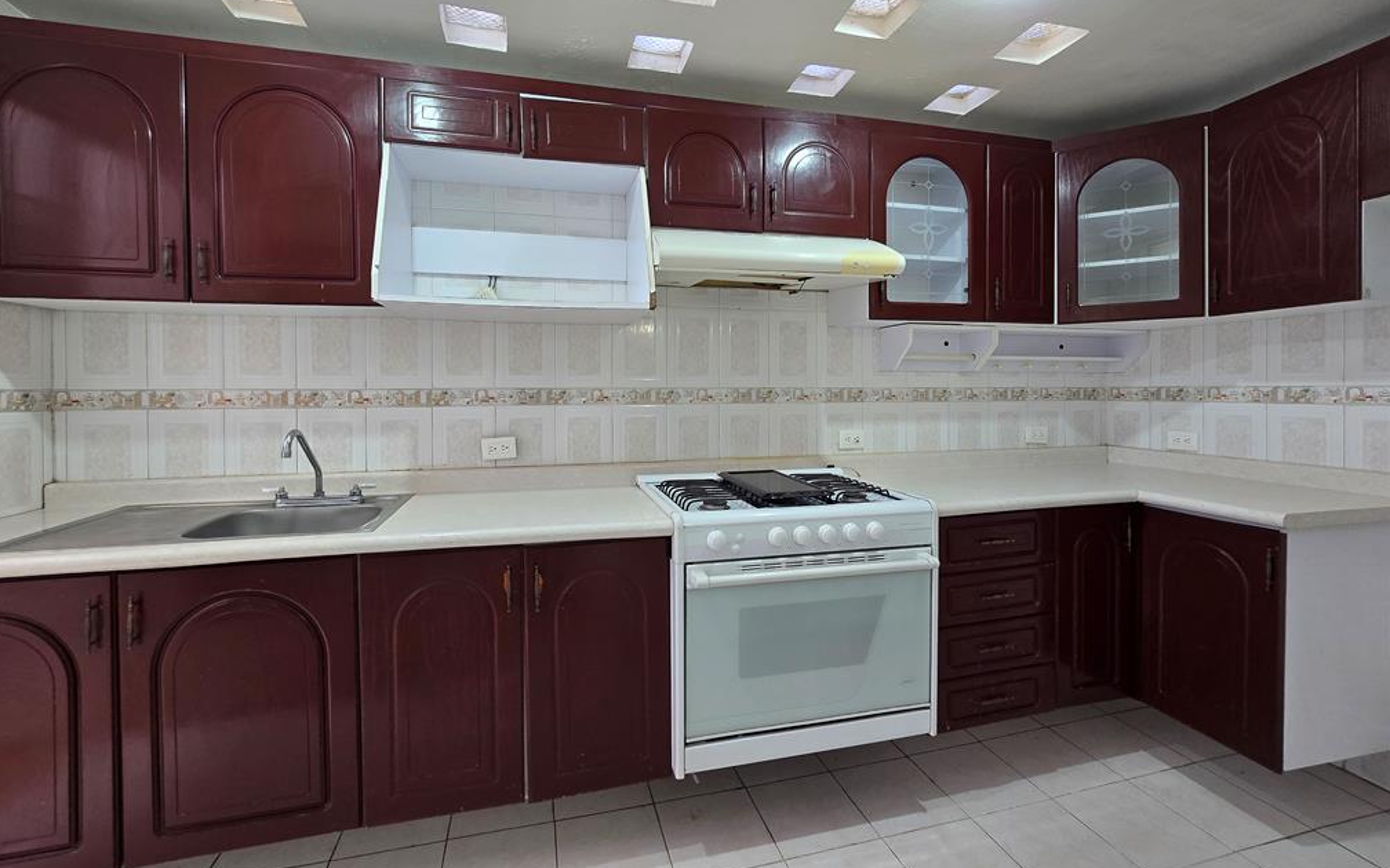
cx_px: 685
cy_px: 390
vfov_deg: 78.4
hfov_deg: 105.3
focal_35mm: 14
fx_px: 530
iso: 125
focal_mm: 2.2
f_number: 2.2
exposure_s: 1/60
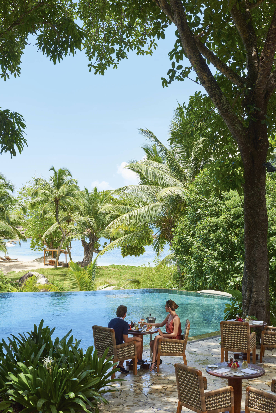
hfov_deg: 26.0
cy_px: 206
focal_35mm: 52
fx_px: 597
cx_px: 138
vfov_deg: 38.2
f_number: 10
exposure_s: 1/250
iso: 200
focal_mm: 52
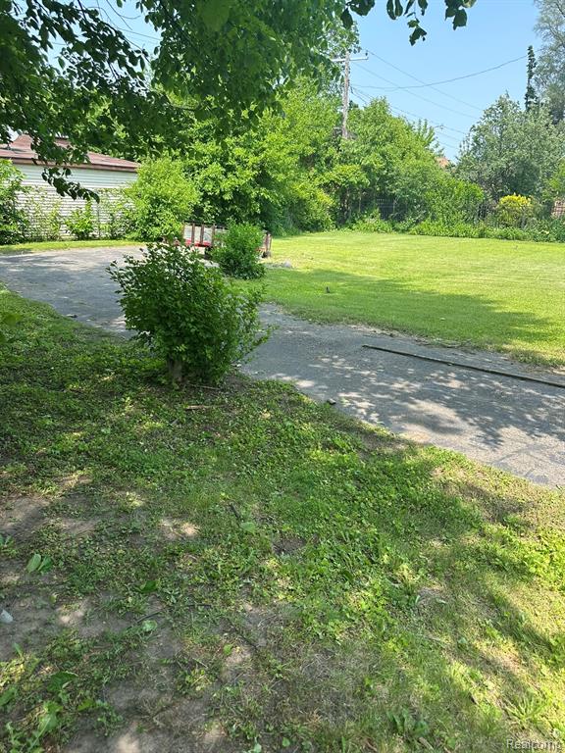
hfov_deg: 56.8
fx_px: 522
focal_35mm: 24
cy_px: 376
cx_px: 282
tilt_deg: -18.2
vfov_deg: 71.6
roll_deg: -2.4
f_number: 1.78
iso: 80
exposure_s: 1/1029
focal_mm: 6.86
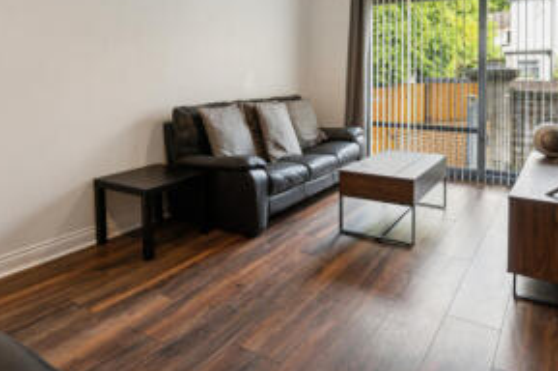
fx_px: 434
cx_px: 297
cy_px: 80
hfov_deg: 65.5
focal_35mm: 28
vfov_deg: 44.3
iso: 400
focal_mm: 16
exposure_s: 1/30
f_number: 8
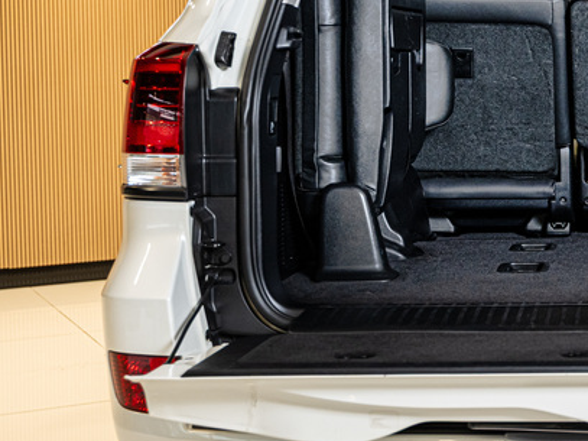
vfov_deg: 16.9
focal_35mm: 87
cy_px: 100
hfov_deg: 21.4
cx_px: 645
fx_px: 1477
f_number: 3.5
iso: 500
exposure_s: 1/125
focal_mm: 36
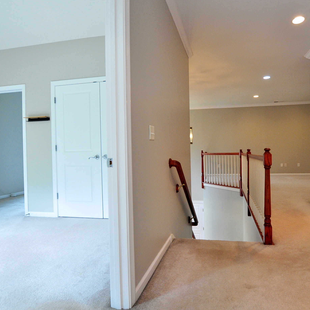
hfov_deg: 73.9
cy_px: 150
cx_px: 188
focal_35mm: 20
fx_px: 203
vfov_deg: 74.8
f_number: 4.5
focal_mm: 10
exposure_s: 1/40
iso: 800
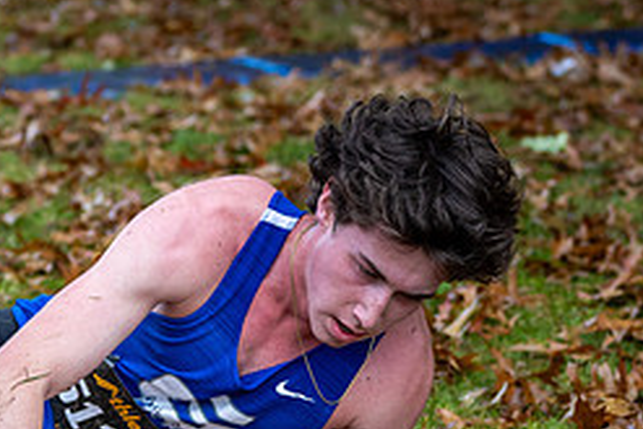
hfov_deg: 6.4
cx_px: 207
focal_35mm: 321
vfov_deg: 4.3
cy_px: 389
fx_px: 5737
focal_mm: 82
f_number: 2.8
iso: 320
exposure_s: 1/1000
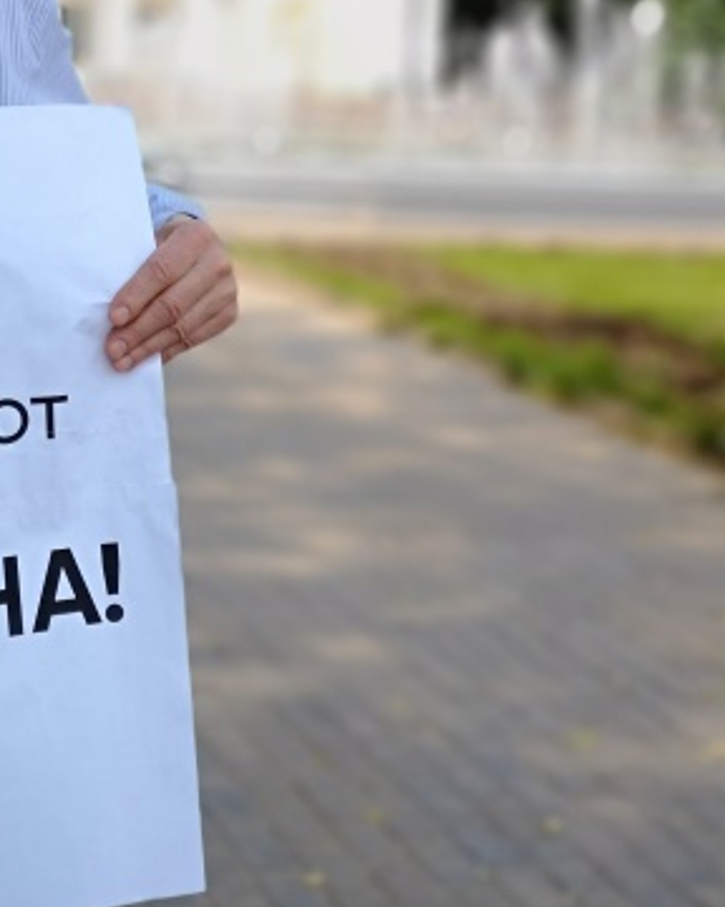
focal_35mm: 75
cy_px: 186
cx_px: -63
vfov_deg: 25.0
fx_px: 2012
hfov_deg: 19.6
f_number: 1.8
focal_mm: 3.95
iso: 50
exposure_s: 1/1111
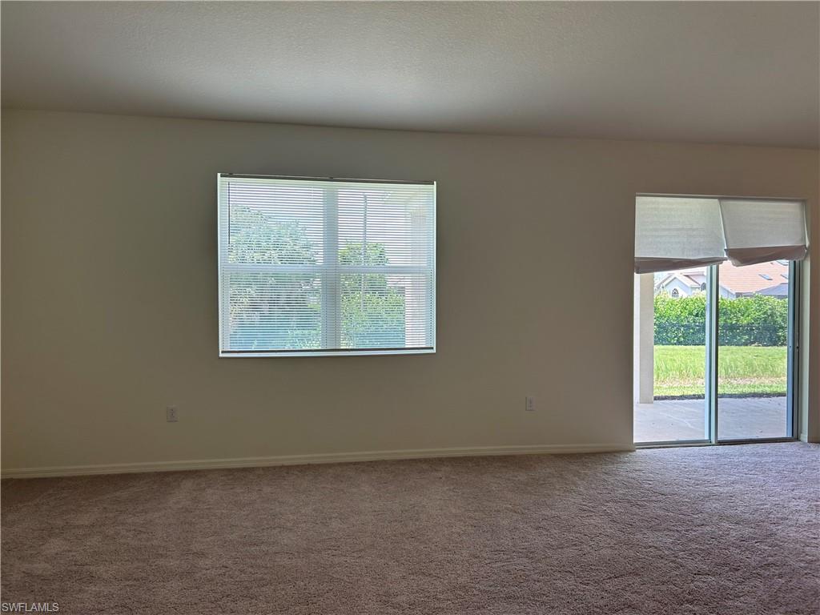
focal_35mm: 26
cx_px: 410
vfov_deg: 53.1
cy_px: 308
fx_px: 616
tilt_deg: -0.9
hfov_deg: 67.3
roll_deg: +0.1
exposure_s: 1/243
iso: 40
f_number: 1.5
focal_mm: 5.7
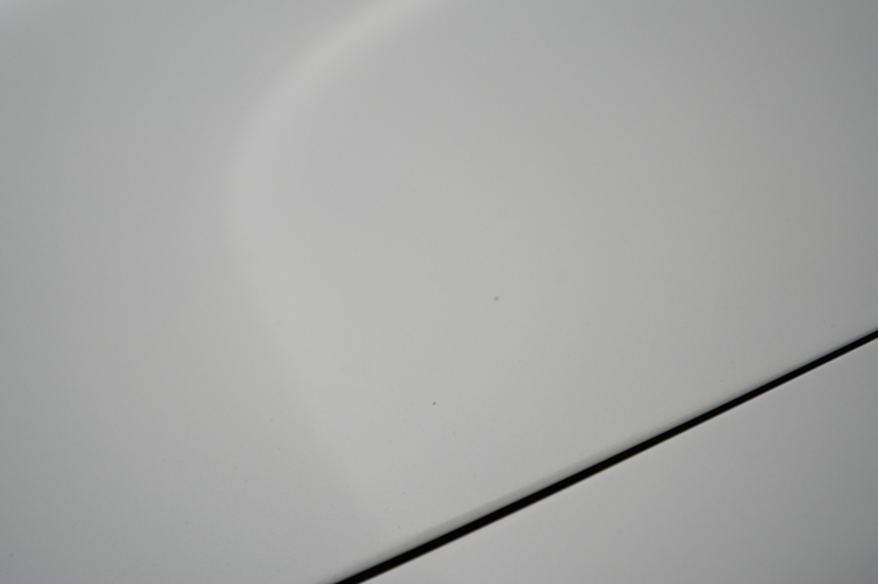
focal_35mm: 28
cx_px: 439
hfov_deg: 65.5
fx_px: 683
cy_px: 292
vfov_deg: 46.4
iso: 1000
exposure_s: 1/80
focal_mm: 28
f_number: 5.6
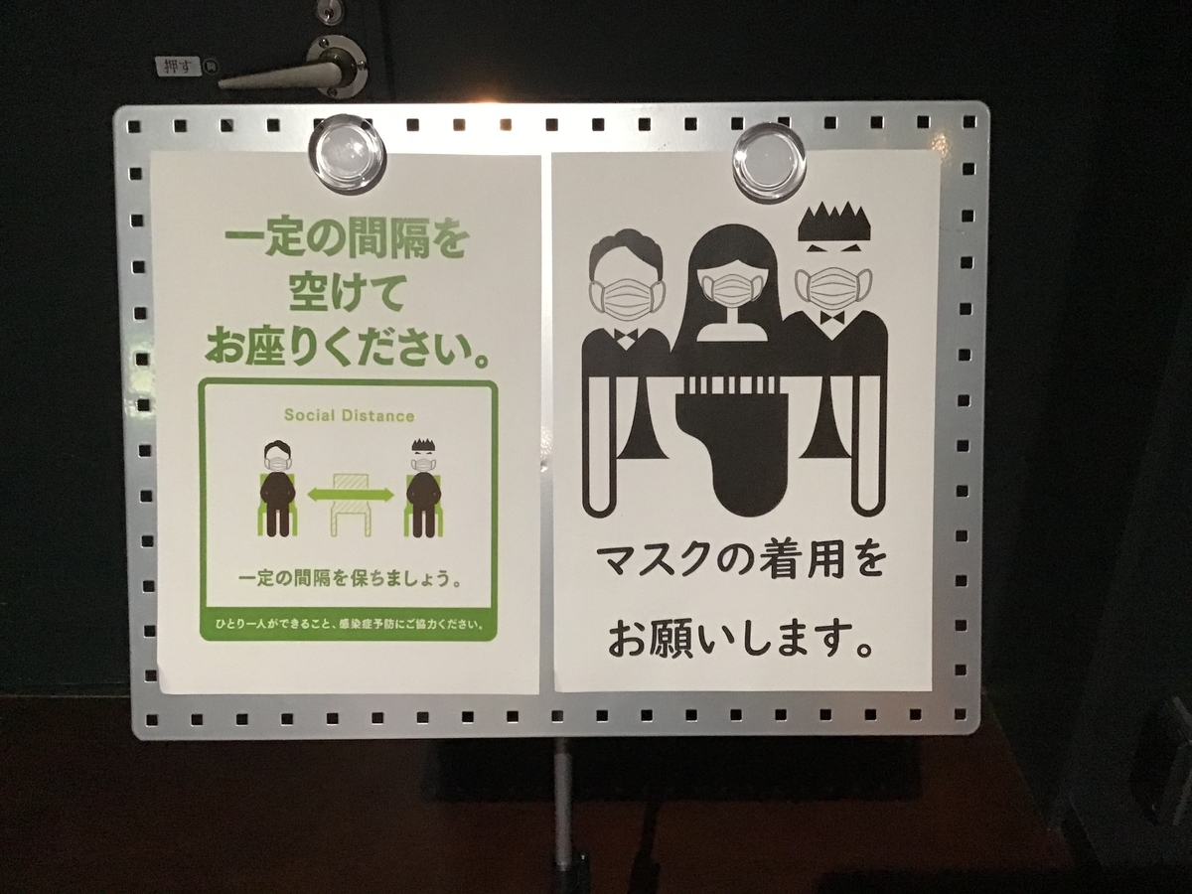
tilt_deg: -29.9
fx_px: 1067
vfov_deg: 45.4
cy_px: 447
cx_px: 596
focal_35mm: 31
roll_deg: +0.1
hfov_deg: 58.4
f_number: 2.4
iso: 250
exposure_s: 1/15
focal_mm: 3.3
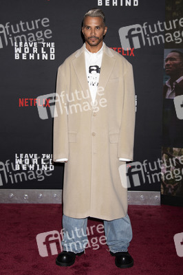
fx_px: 306
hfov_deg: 33.3
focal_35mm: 40
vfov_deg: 48.5
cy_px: 138
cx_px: 92
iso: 400
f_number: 5
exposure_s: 1/200
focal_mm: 40
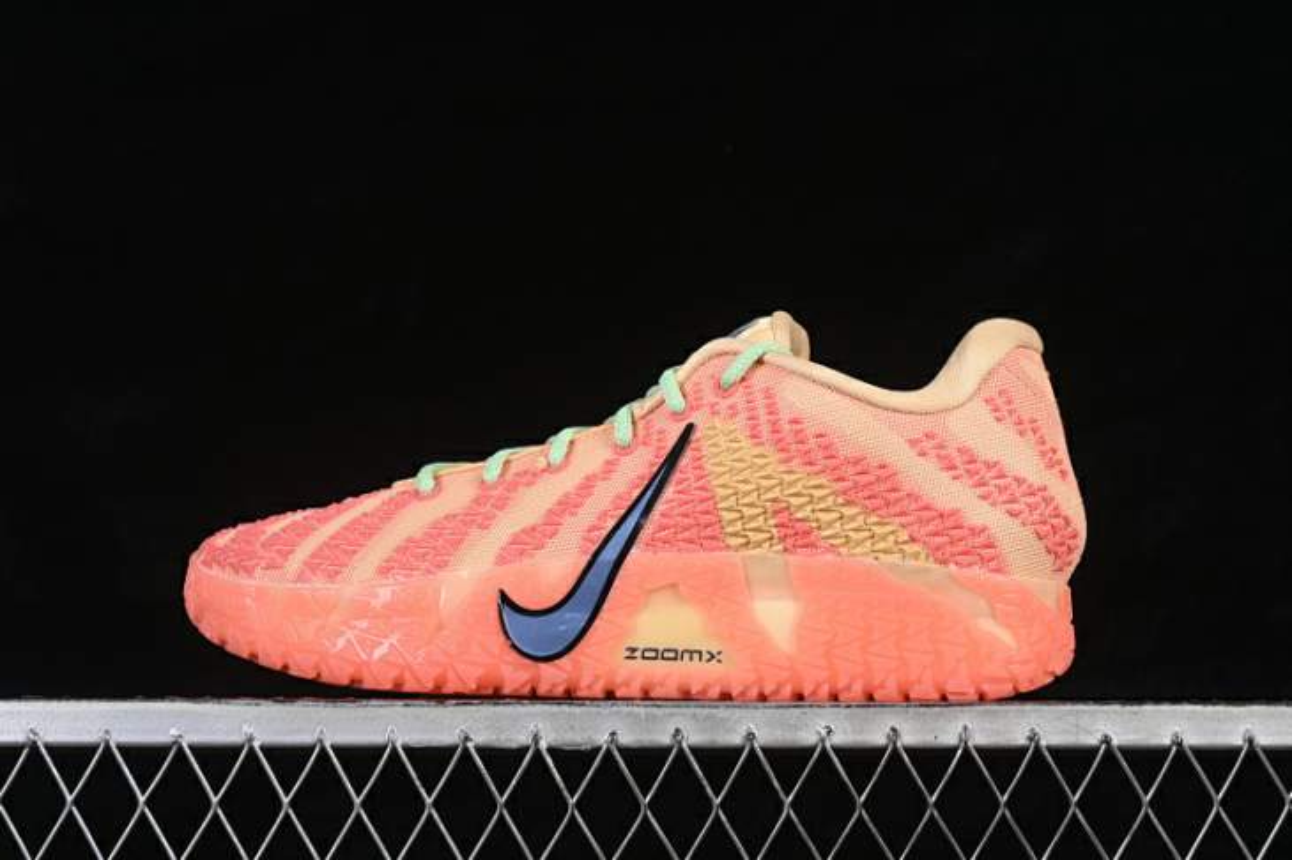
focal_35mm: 75
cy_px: 430
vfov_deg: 18.2
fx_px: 2690
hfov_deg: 27.0
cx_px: 646
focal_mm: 50
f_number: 8
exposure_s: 1/80
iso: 160
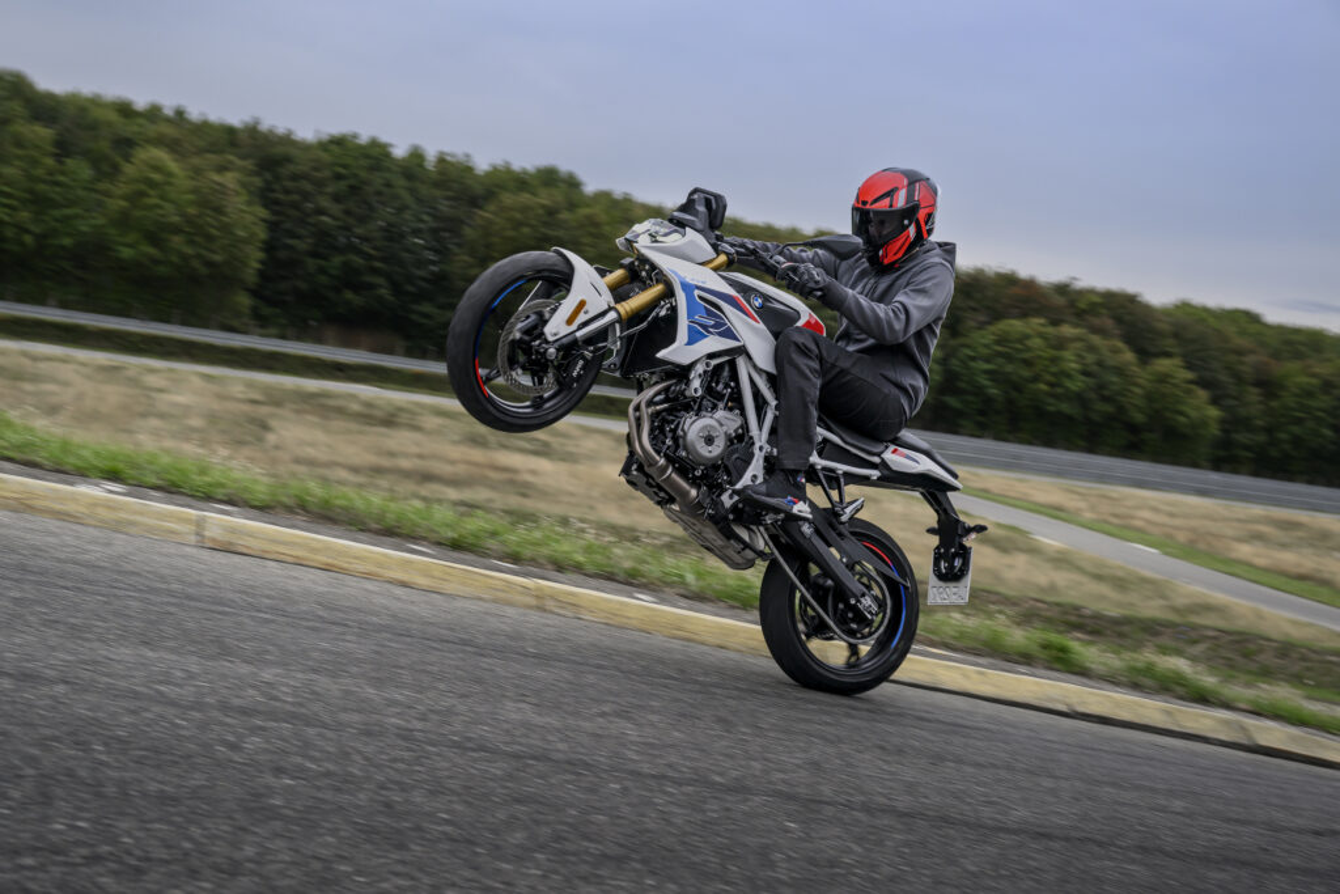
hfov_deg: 39.6
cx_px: 670
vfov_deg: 27.0
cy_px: 447
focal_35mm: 50
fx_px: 1861
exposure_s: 1/250
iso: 320
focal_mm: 50
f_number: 5.6
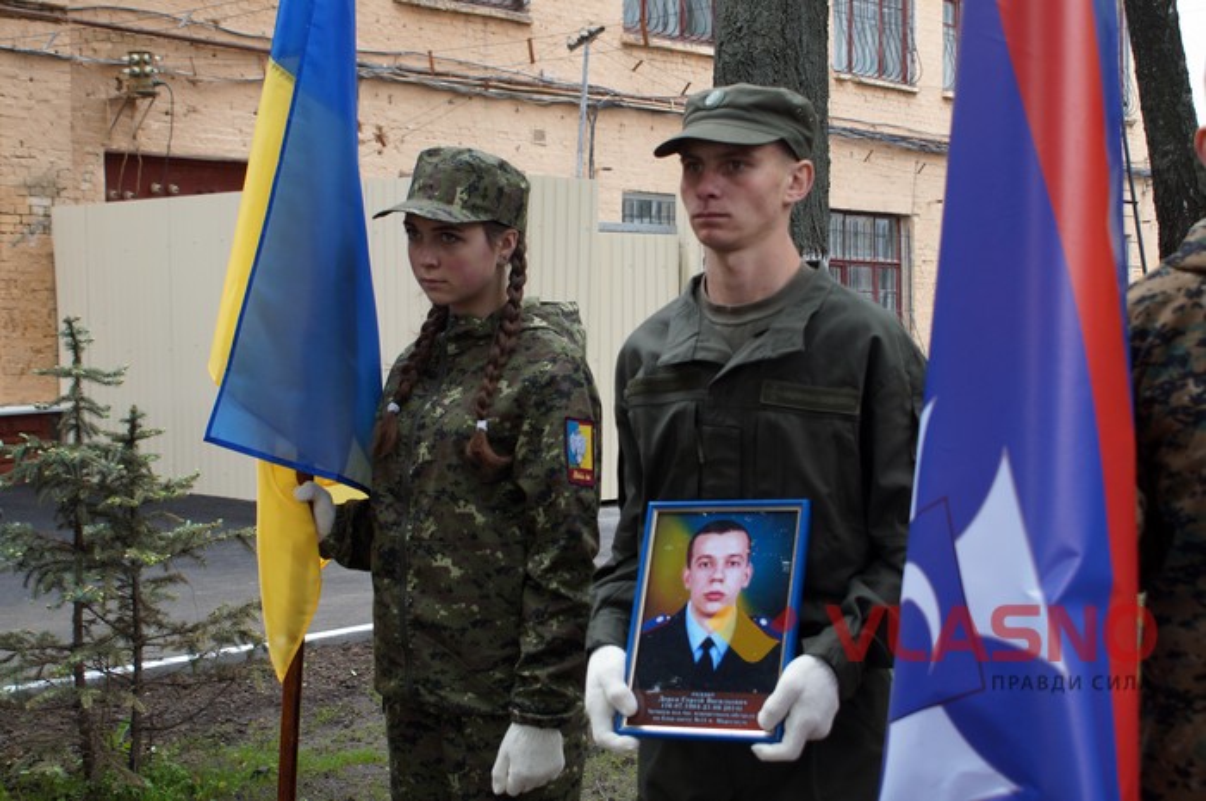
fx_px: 1757
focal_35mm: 52
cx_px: 603
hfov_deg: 37.9
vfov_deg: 25.7
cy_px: 400
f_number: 5.6
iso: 200
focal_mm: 35
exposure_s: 1/60
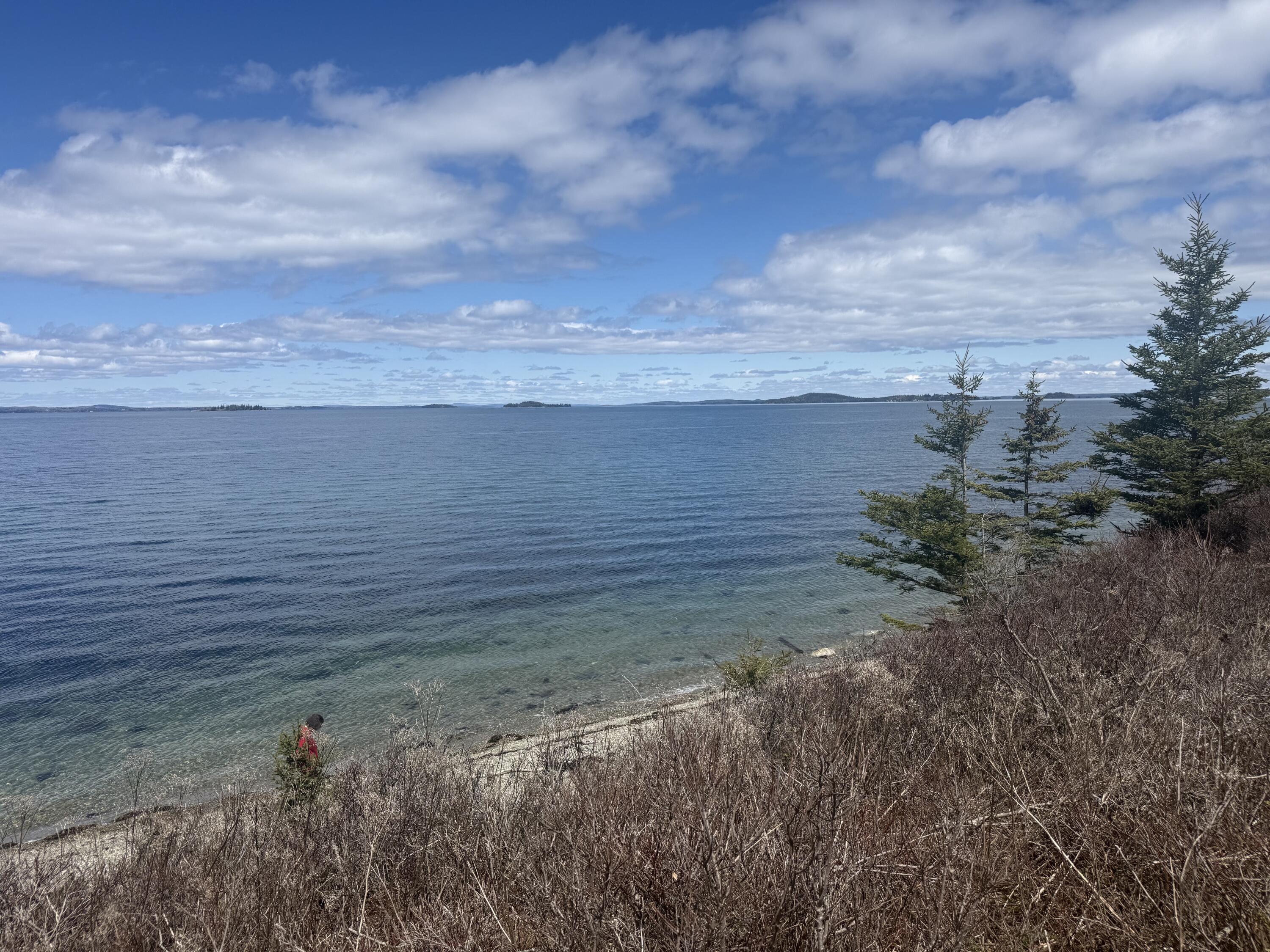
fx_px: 881
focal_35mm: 24
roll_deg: +1.3
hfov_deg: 71.6
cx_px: 635
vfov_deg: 56.8
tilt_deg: -2.9
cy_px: 476
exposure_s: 1/7353
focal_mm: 6.76
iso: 80
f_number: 1.78
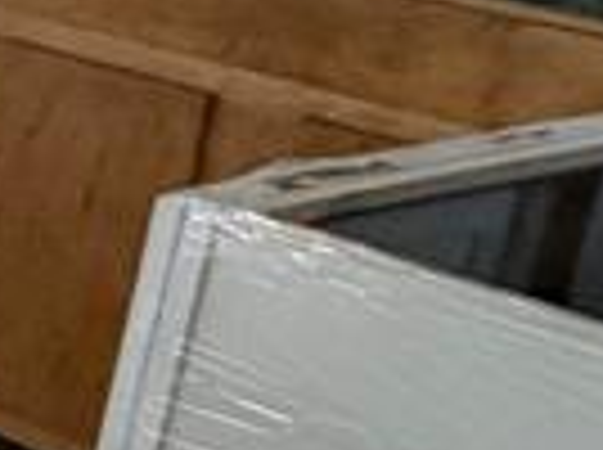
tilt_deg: -11.5
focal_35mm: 107
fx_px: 1861
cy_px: -148
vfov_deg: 13.3
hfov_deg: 10.0
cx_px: -1436
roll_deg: -1.3
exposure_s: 1/62
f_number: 2.2
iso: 320
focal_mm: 2.22
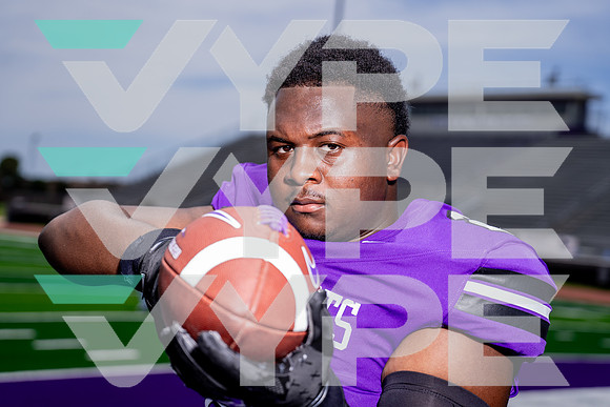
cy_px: 204
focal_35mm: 69
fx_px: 1172
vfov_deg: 19.7
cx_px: 305
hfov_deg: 29.2
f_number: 4
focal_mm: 67
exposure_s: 1/1250
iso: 100
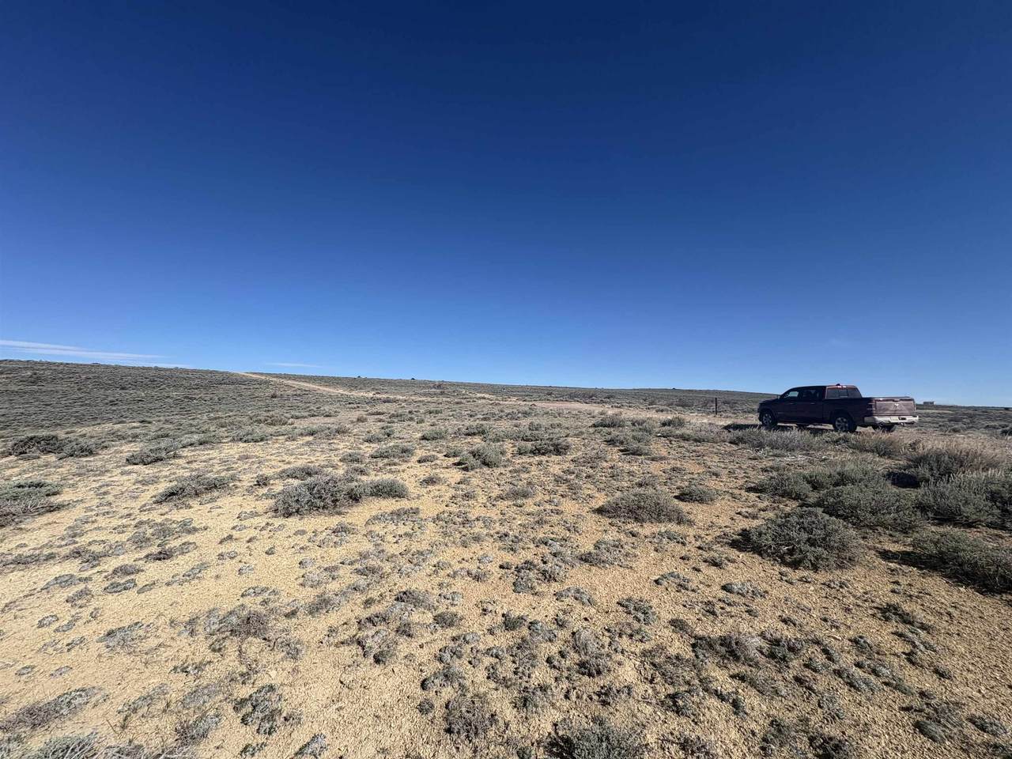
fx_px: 409
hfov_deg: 102.1
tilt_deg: +3.3
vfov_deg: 85.7
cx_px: 506
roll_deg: -0.9
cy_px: 380
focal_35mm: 14
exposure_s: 1/2985
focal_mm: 2.22
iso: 50
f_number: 2.2
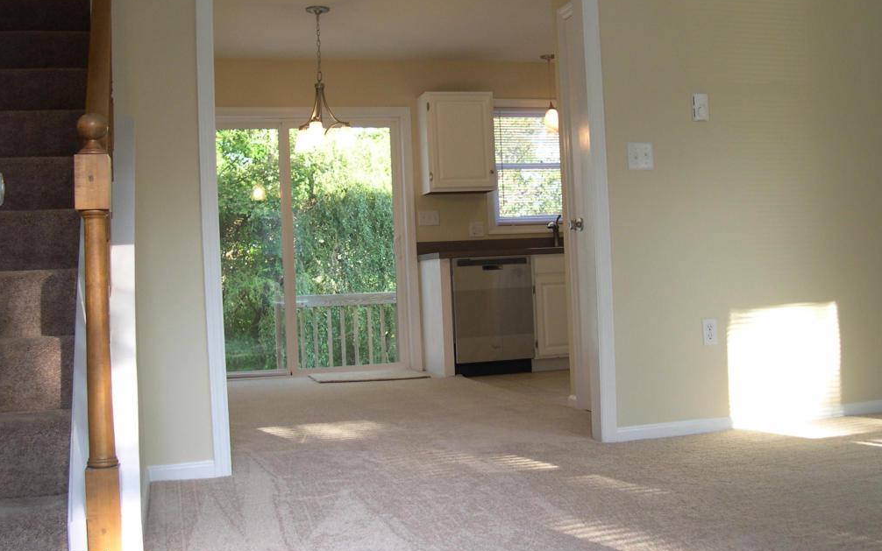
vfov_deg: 31.2
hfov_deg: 48.2
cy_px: 254
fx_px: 986
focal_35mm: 41
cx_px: 447
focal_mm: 8
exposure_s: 1/68.1
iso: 100
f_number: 2.8
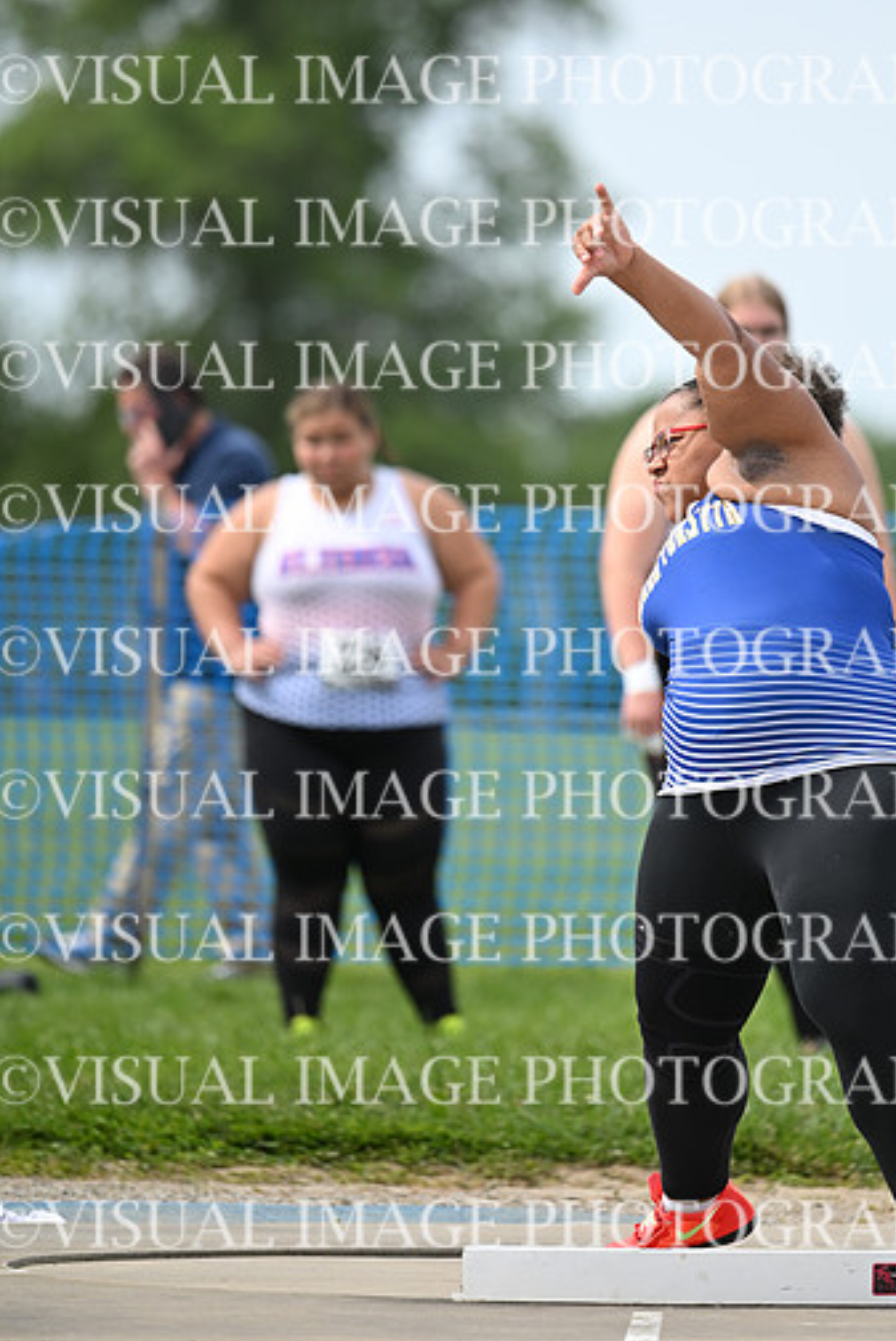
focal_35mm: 460
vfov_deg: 4.5
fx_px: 17137
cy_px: 580
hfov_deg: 3.0
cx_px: 504
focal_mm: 400
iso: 500
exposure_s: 1/2500
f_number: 4.5
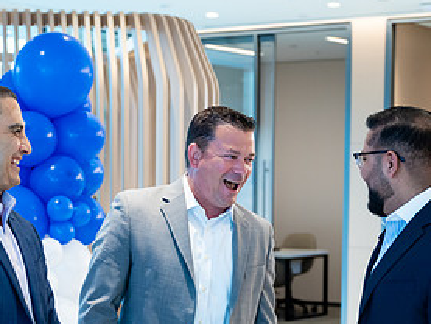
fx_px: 1233
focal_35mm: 99
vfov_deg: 14.8
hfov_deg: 19.8
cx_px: 155
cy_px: 275
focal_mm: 46
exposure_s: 1/200
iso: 1000
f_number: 3.2
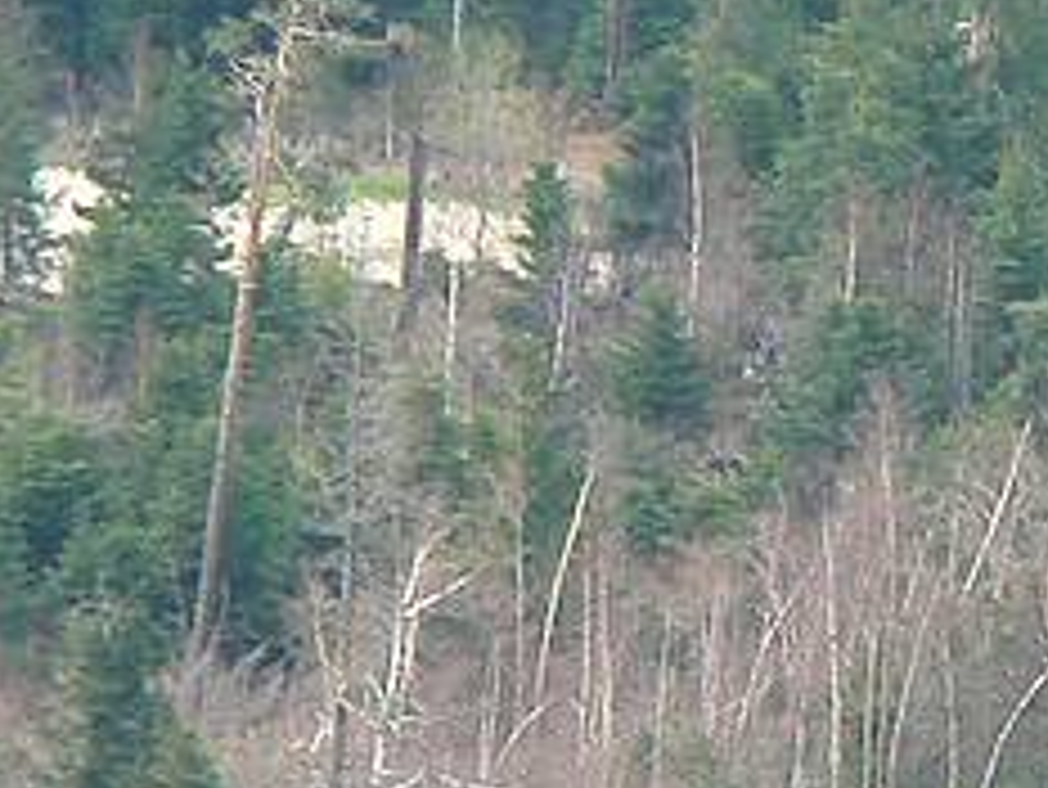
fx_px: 44921
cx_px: 1358
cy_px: 576
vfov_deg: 1.0
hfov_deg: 1.3
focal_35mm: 1483
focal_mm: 72
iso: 100
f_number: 4
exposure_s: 1/160
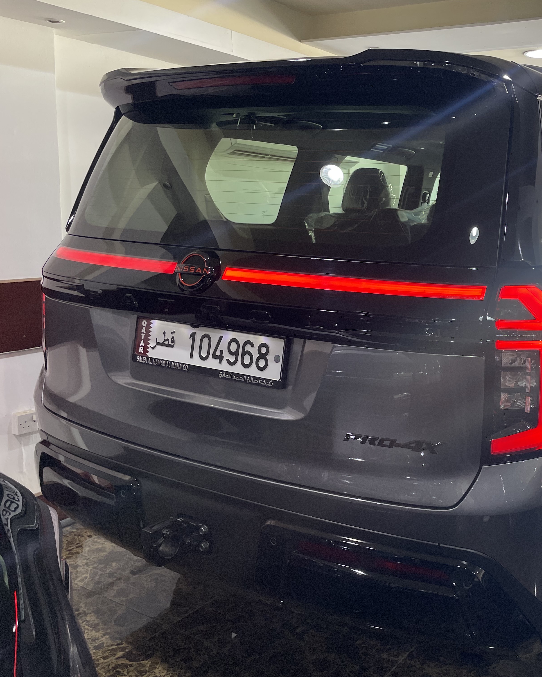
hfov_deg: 41.1
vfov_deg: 52.8
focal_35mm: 34
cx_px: 449
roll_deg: -2.0
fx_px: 682
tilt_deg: -10.4
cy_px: 338
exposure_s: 1/100
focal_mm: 4.2
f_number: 1.6
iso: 64
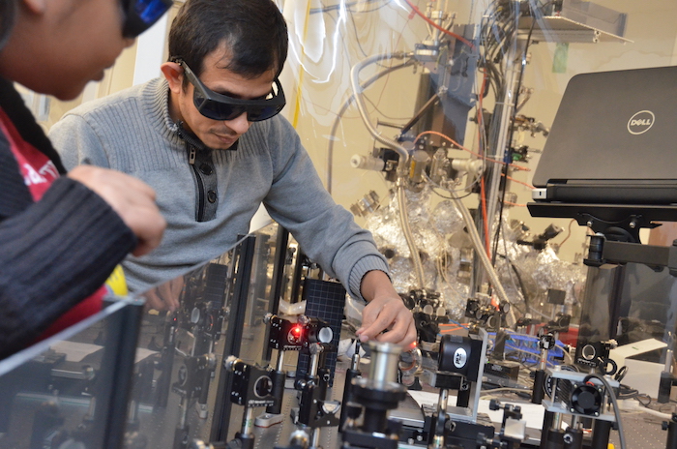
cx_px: 338
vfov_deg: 20.5
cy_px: 224
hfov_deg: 30.6
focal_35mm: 66
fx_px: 1239
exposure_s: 1/60
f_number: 9
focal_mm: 44
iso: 3200
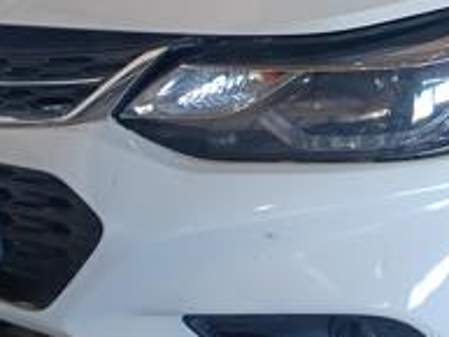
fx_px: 1116
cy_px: -19
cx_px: 514
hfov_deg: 21.4
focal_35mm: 86
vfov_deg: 16.7
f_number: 1.8
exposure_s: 1/60.1
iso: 357
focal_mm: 4.81
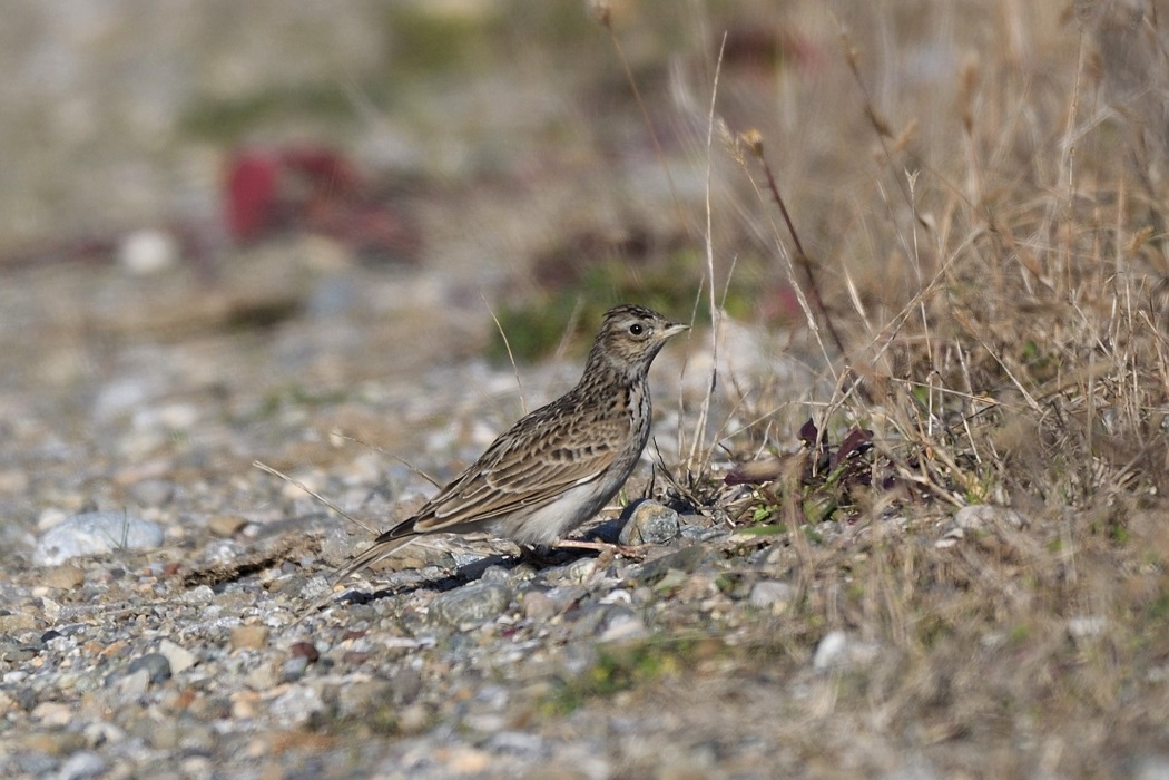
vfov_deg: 1.8
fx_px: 24352
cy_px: 390
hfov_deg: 2.7
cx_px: 584
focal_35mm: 750
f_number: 4
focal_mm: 500
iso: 100
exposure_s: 1/1600
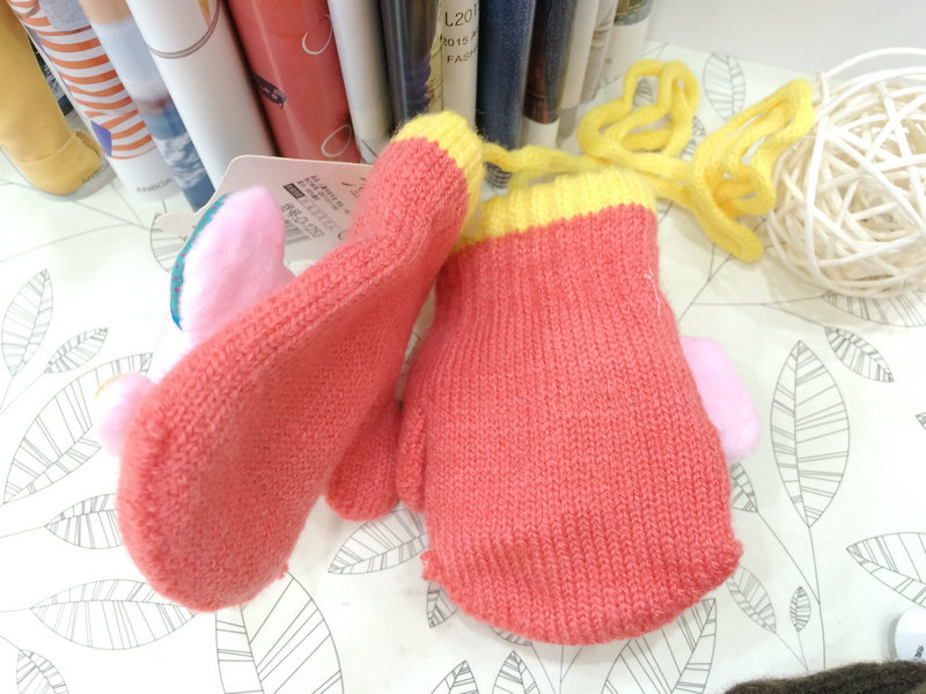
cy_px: 347
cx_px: 463
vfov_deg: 48.2
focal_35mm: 29
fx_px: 776
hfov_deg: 61.7
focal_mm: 4.15
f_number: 2.2
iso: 160
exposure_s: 1/33
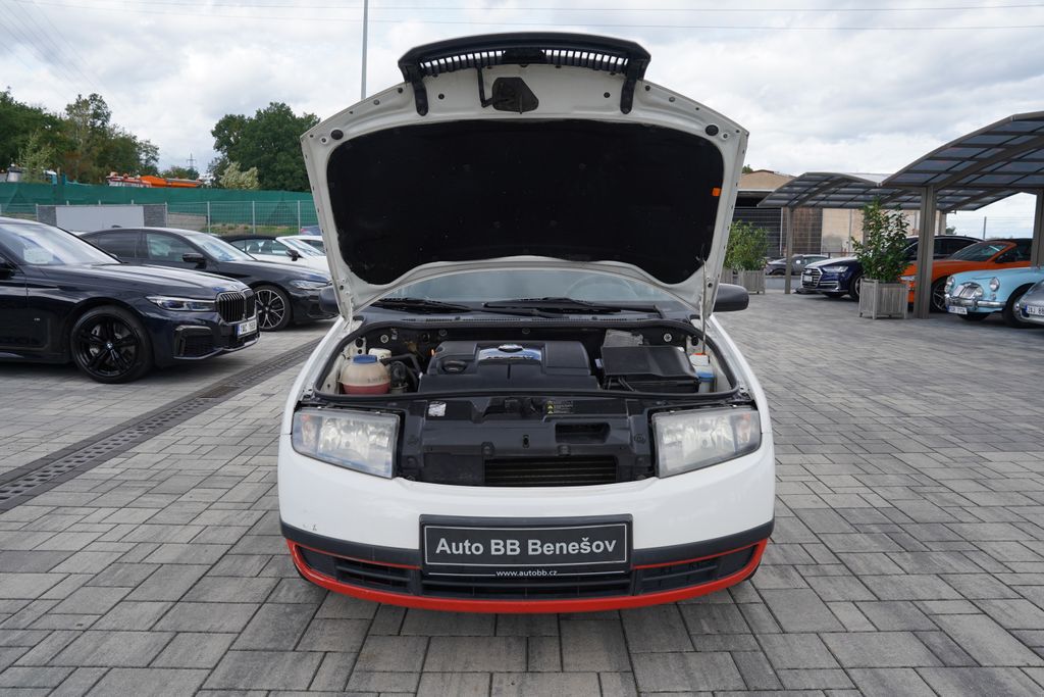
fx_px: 696
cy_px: 348
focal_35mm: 24
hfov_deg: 73.7
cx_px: 522
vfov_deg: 53.1
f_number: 6.3
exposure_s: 1/160
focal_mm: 24
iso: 100
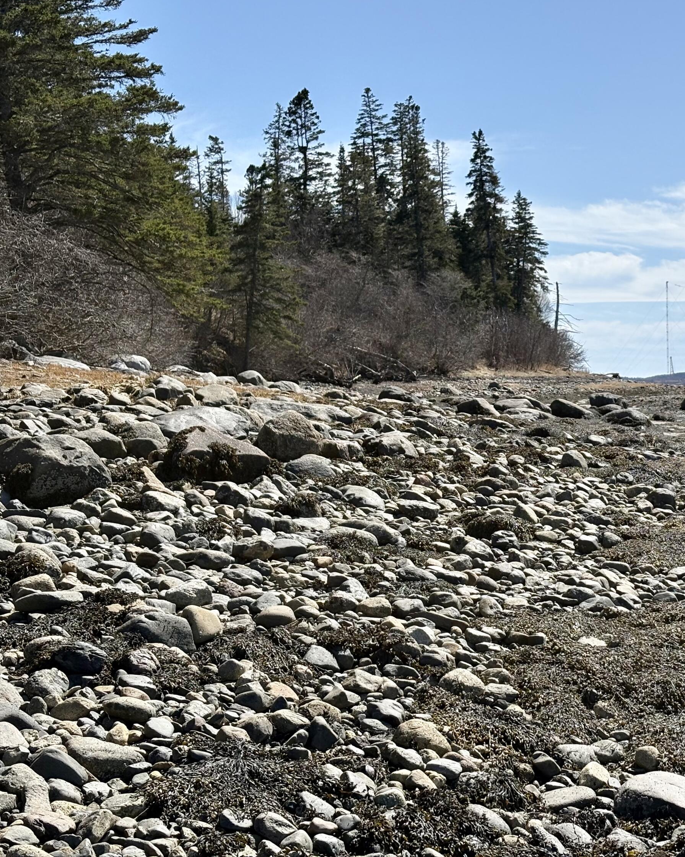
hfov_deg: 22.2
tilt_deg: -1.4
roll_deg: +1.8
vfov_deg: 27.9
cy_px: 427
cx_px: 537
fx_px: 1723
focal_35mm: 68
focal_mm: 5.96
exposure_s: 1/4329
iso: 32
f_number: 1.6
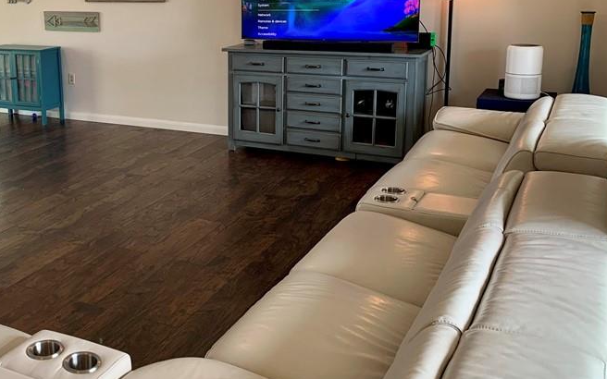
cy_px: 109
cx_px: 142
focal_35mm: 43
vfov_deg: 29.5
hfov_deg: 44.5
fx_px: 711
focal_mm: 4.25
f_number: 1.8
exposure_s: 1/60
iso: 80
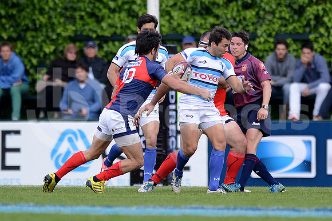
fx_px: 3874
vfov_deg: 3.3
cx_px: 166
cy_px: 110
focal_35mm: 420
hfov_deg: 4.9
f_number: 4
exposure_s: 1/1000
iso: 400
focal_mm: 420
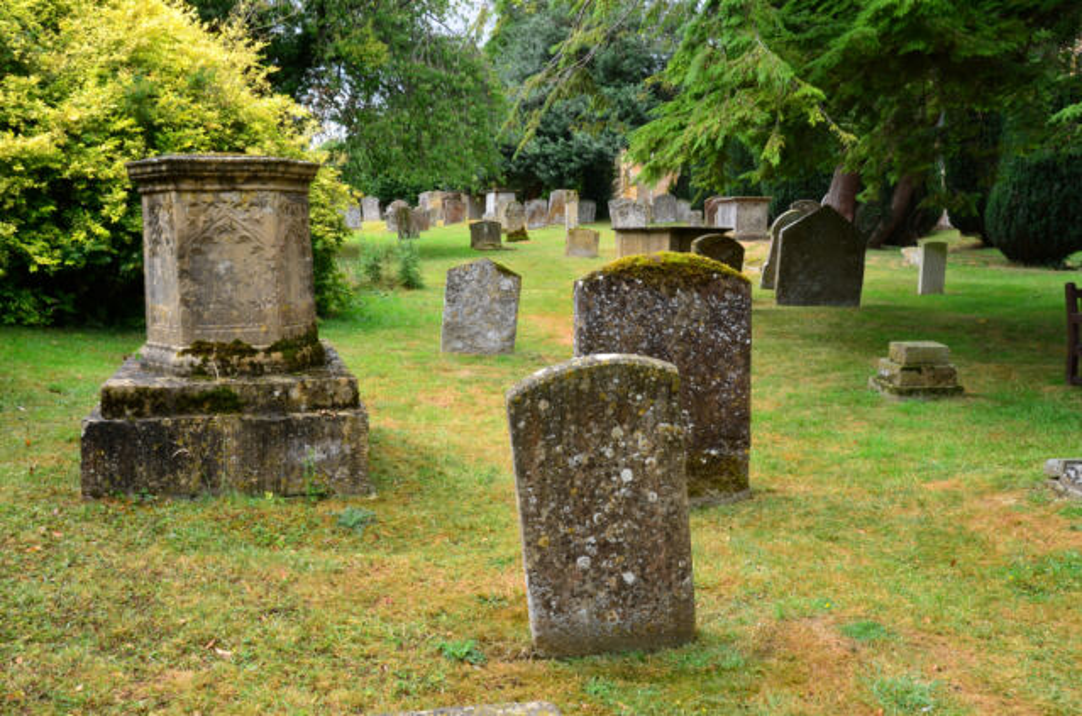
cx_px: 541
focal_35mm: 36
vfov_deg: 36.7
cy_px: 358
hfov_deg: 53.2
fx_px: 1080
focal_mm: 24
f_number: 16
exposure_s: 1/40
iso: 200
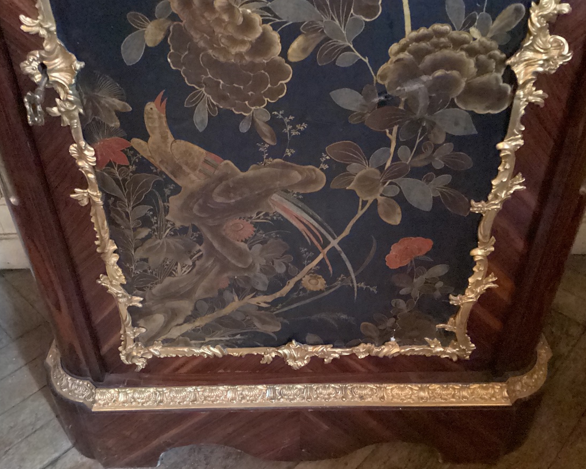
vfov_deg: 44.5
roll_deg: -0.8
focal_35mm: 33
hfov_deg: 54.2
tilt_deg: -37.0
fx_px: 572
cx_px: 278
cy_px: 235
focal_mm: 3.3
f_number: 2.4
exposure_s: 1/17
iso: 800
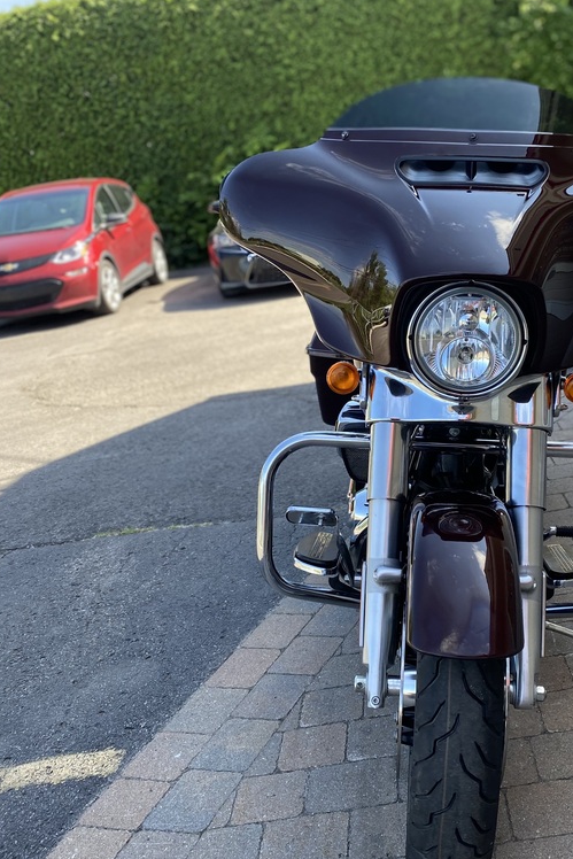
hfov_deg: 35.5
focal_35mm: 37
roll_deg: +8.2
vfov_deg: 51.9
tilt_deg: -15.2
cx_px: 396
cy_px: 423
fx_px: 883
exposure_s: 1/414
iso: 32
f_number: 1.8
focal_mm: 4.25
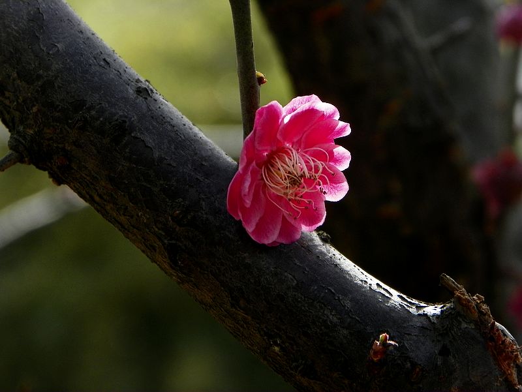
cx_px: 261
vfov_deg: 9.5
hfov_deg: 12.6
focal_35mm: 157
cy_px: 196
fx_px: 2369
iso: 100
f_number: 4.5
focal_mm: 28
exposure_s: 1/160
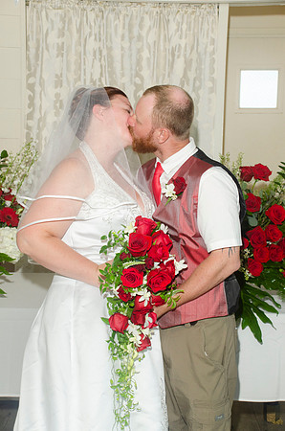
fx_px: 787
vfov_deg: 30.6
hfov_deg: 20.5
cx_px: 142
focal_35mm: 66
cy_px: 216
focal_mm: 44
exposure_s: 1/250
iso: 400
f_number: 5.6
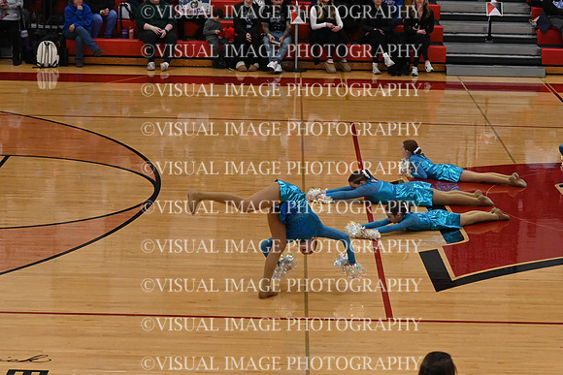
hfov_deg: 19.5
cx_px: 282
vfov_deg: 13.0
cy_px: 188
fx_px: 1642
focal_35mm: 105
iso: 5000
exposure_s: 1/500
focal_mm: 70
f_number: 4
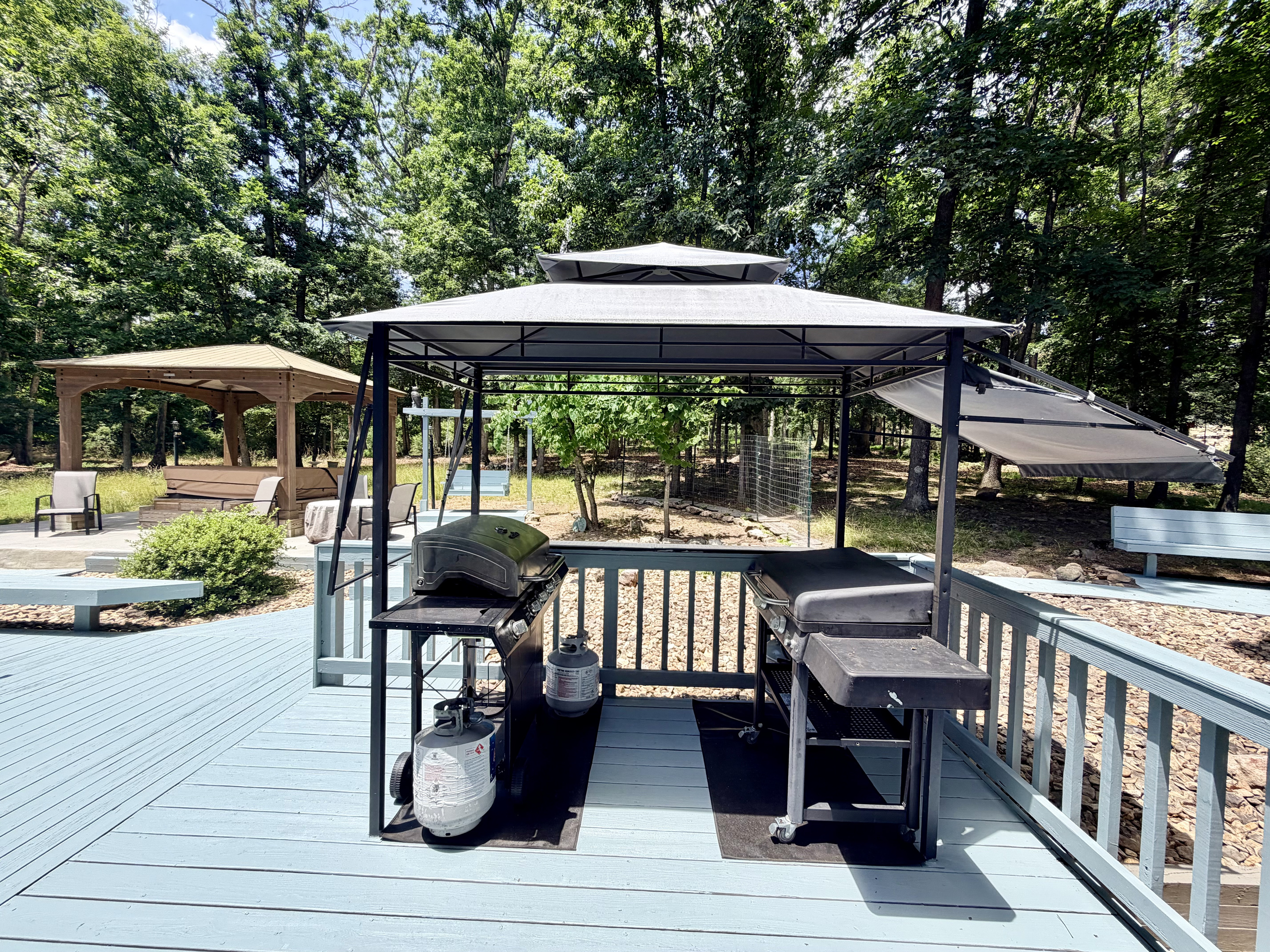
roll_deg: -0.8
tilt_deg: -1.7
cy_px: 476
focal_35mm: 14
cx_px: 635
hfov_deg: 102.1
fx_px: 514
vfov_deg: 85.7
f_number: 2.2
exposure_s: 1/679
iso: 40
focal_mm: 2.22
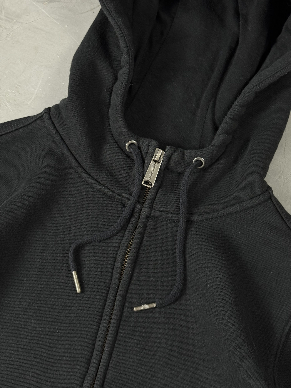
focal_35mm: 48
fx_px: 538
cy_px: 194
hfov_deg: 30.3
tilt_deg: -74.8
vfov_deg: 39.7
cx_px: 146
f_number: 1.78
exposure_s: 1/40
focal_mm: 6.76
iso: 400
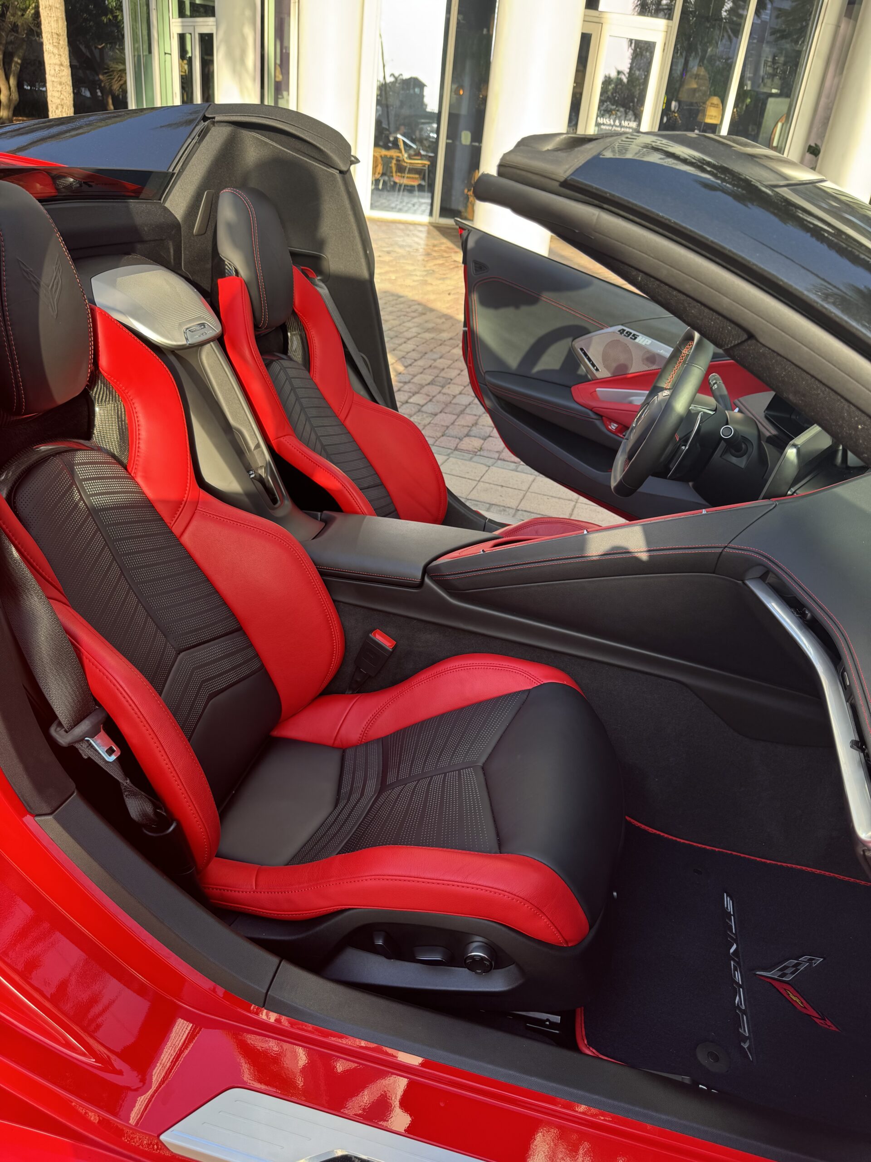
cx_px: 436
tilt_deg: -27.9
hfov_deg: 56.8
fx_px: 805
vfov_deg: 71.6
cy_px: 581
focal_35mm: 24
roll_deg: -5.8
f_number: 1.78
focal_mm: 6.76
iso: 50
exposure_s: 1/128
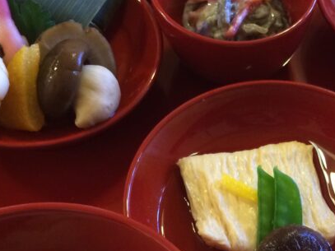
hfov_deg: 26.1
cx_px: 279
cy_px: 236
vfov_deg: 19.7
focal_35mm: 73
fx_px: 706
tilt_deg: -59.9
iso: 250
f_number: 2.2
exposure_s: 1/30
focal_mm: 4.15
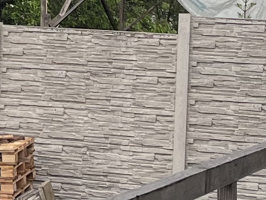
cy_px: -53
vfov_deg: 8.2
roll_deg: -2.3
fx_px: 1384
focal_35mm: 180
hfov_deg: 10.7
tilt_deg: +1.0
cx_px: -112
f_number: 1.6
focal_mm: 5.1
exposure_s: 1/348
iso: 50
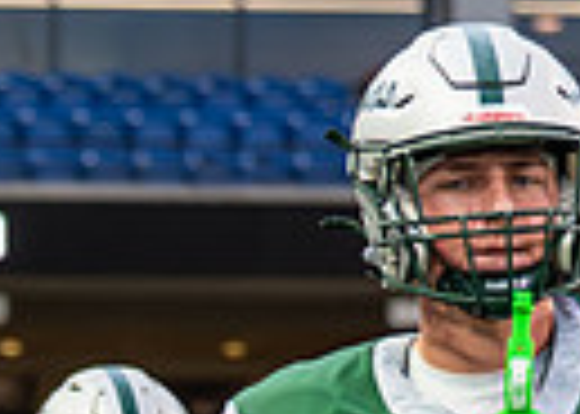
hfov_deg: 4.5
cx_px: -347
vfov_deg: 3.2
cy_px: 866
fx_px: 7310
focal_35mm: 444
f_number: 2.8
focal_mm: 70
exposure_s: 1/1250
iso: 1250
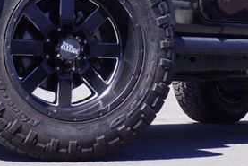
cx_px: 119
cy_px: -85
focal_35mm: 133
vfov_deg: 10.0
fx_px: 917
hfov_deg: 15.4
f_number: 8
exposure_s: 1/100
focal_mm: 24
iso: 100
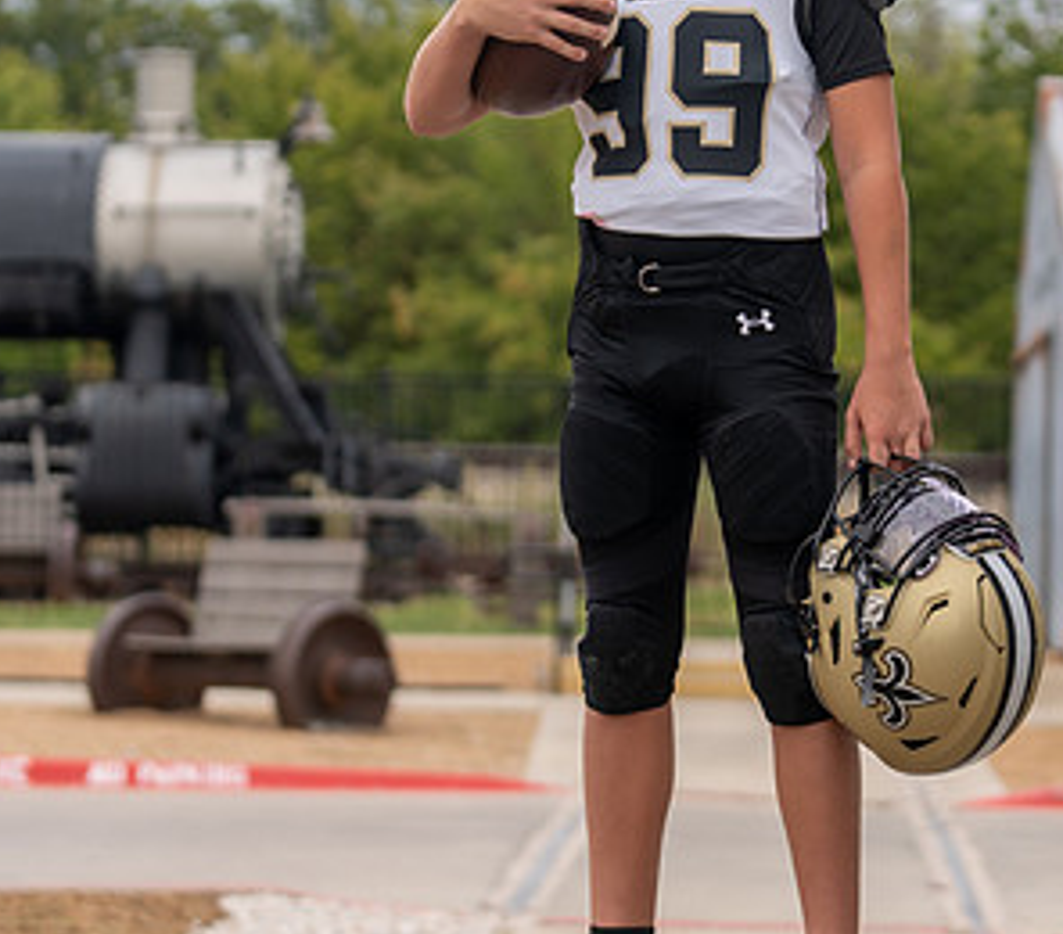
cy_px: 374
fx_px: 4709
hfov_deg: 12.9
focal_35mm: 144
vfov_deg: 11.3
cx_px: 756
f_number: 2.8
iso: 100
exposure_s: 1/400
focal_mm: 70
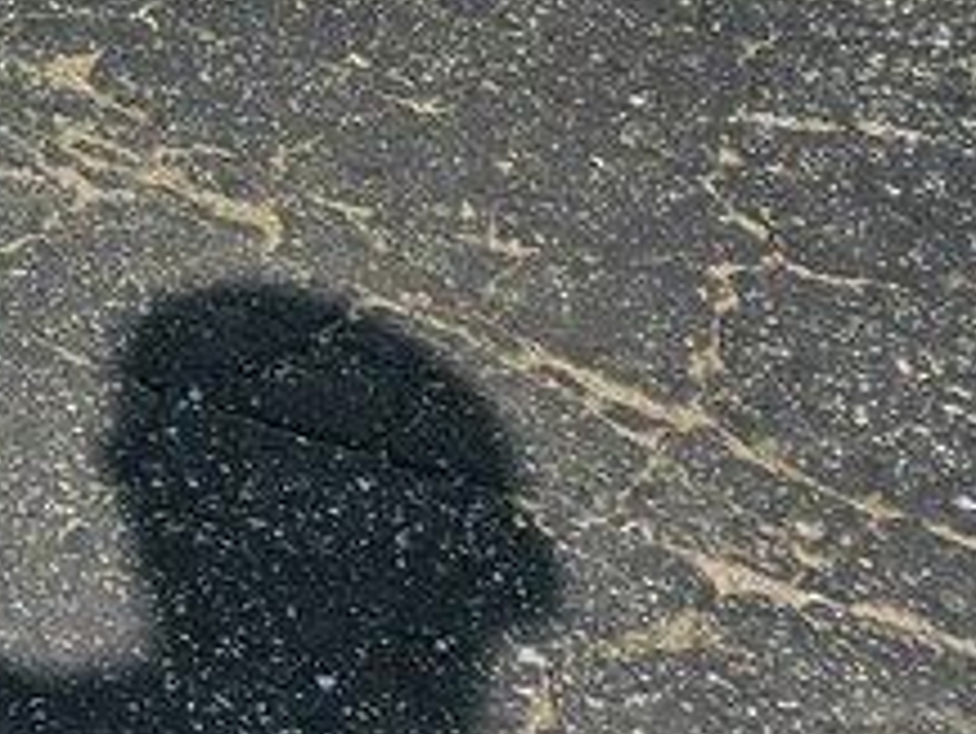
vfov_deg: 10.7
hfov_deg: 11.4
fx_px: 3583
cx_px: -1687
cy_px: -757
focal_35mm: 127
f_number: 1.7
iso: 10
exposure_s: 1/1096
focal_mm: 6.3
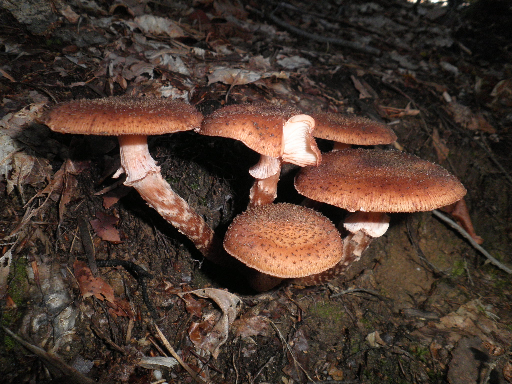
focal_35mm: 26
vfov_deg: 53.1
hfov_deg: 67.3
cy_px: 192
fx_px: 385
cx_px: 256
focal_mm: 4.7
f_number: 7.8
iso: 160
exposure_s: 1/30
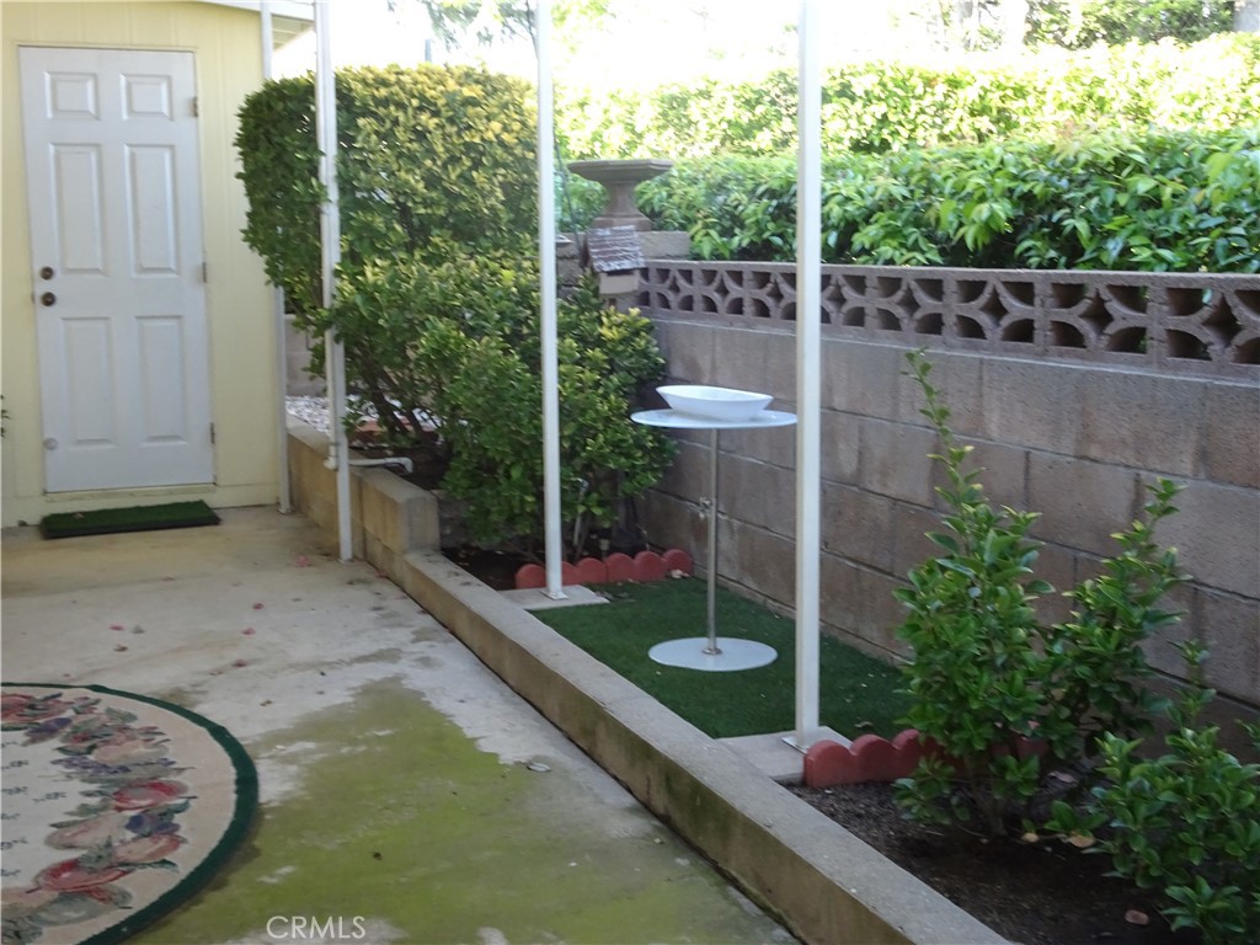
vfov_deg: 32.9
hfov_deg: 42.9
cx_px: 630
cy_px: 472
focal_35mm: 44
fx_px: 1602
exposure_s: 1/60
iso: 320
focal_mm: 7.58
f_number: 4.5
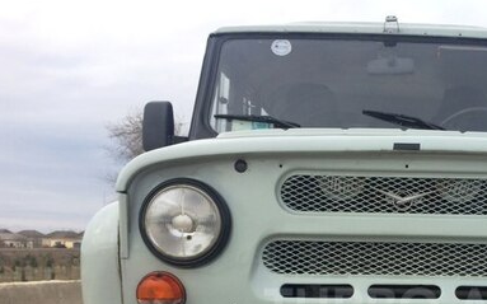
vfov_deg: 23.3
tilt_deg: -4.6
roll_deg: -0.5
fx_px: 703
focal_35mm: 53
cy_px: 307
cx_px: 394
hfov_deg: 36.8
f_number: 2.2
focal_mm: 4.15
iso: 32
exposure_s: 1/746
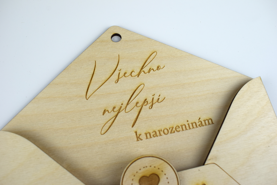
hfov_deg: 53.1
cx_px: 138
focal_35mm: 36
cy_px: 92
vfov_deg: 36.9
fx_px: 277
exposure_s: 1/250
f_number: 8
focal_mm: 24
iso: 400
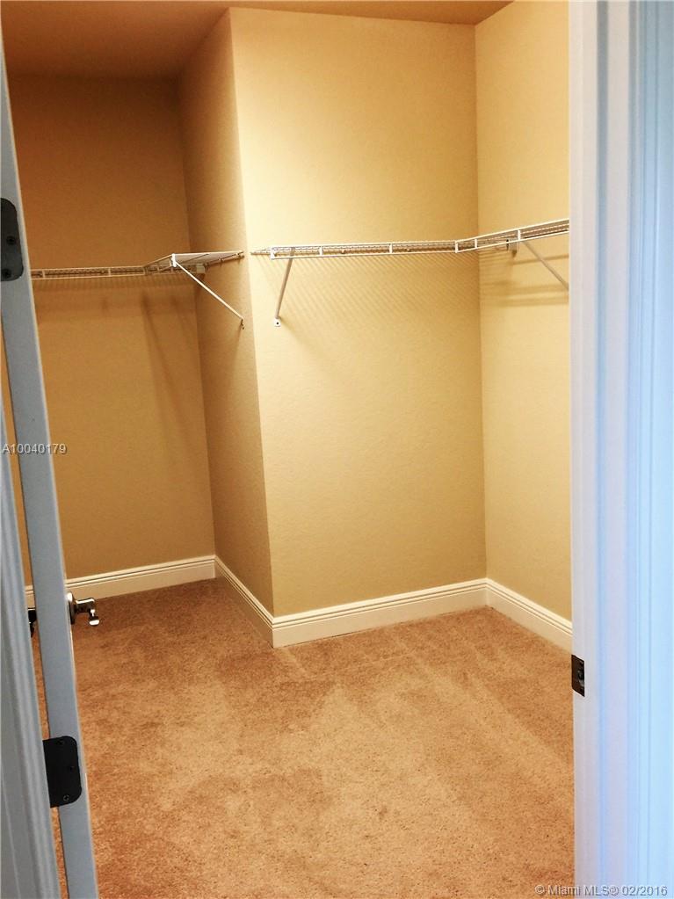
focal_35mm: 29
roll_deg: -0.7
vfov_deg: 61.7
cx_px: 337
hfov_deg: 48.2
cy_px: 450
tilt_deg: -8.3
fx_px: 753
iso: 40
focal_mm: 4.15
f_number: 2.2
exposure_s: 1/15
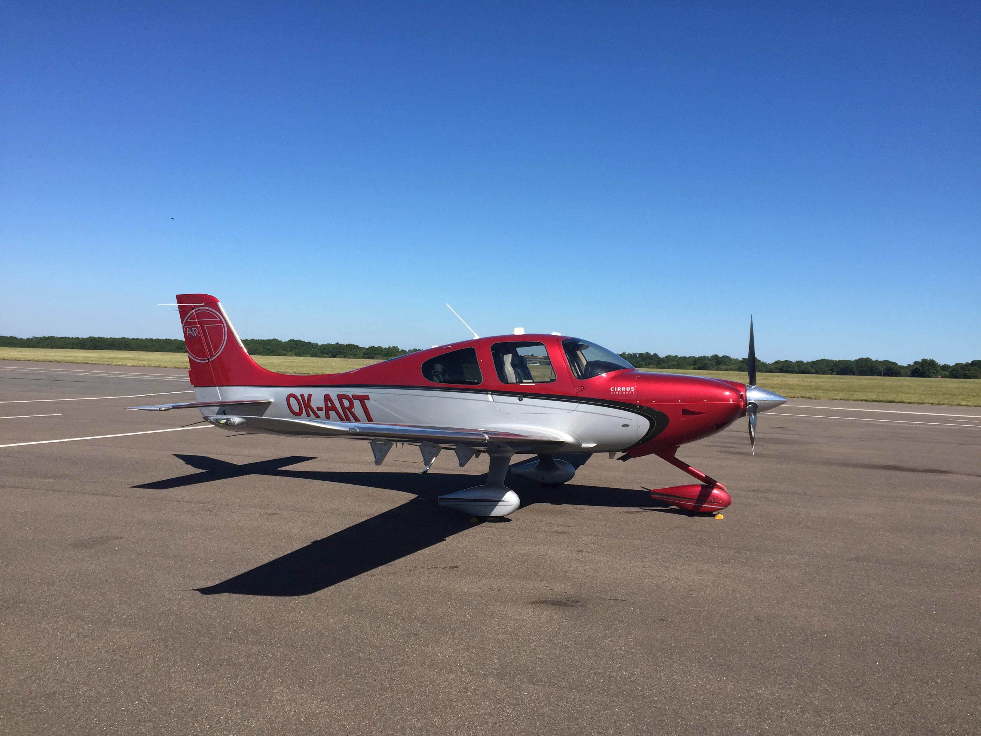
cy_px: 368
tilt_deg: +0.9
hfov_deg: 61.7
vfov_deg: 48.2
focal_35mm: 29
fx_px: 822
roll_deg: -3.0
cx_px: 490
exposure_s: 1/2326
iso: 32
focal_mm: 4.15
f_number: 2.2
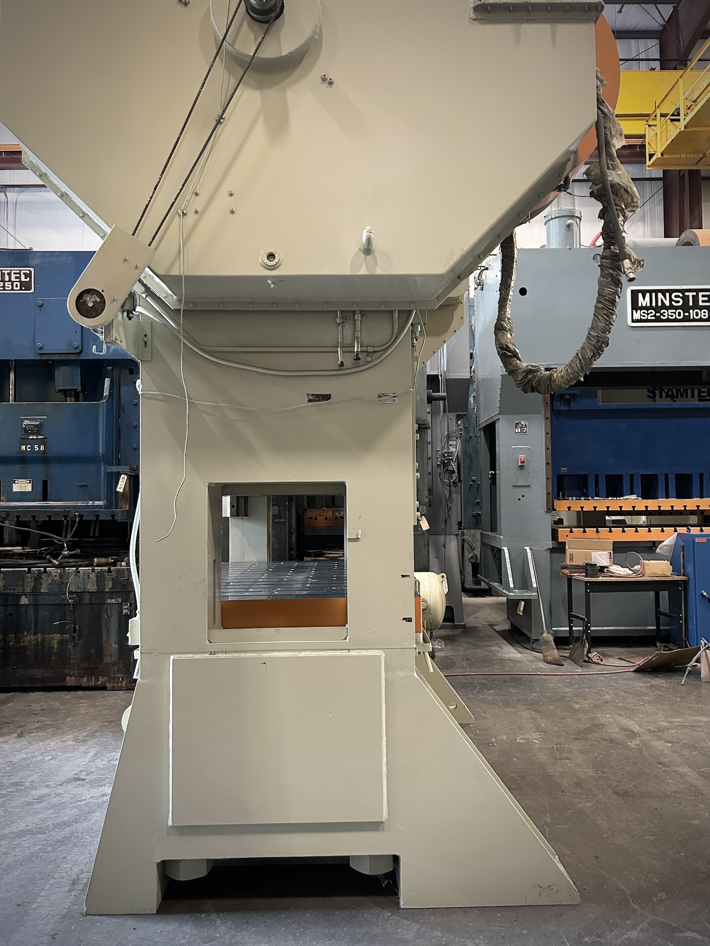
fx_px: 711
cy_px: 473
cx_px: 355
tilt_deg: +2.7
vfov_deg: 67.3
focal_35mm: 26
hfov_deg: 53.1
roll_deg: +0.5
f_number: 1.5
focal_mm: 5.7
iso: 400
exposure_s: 1/40
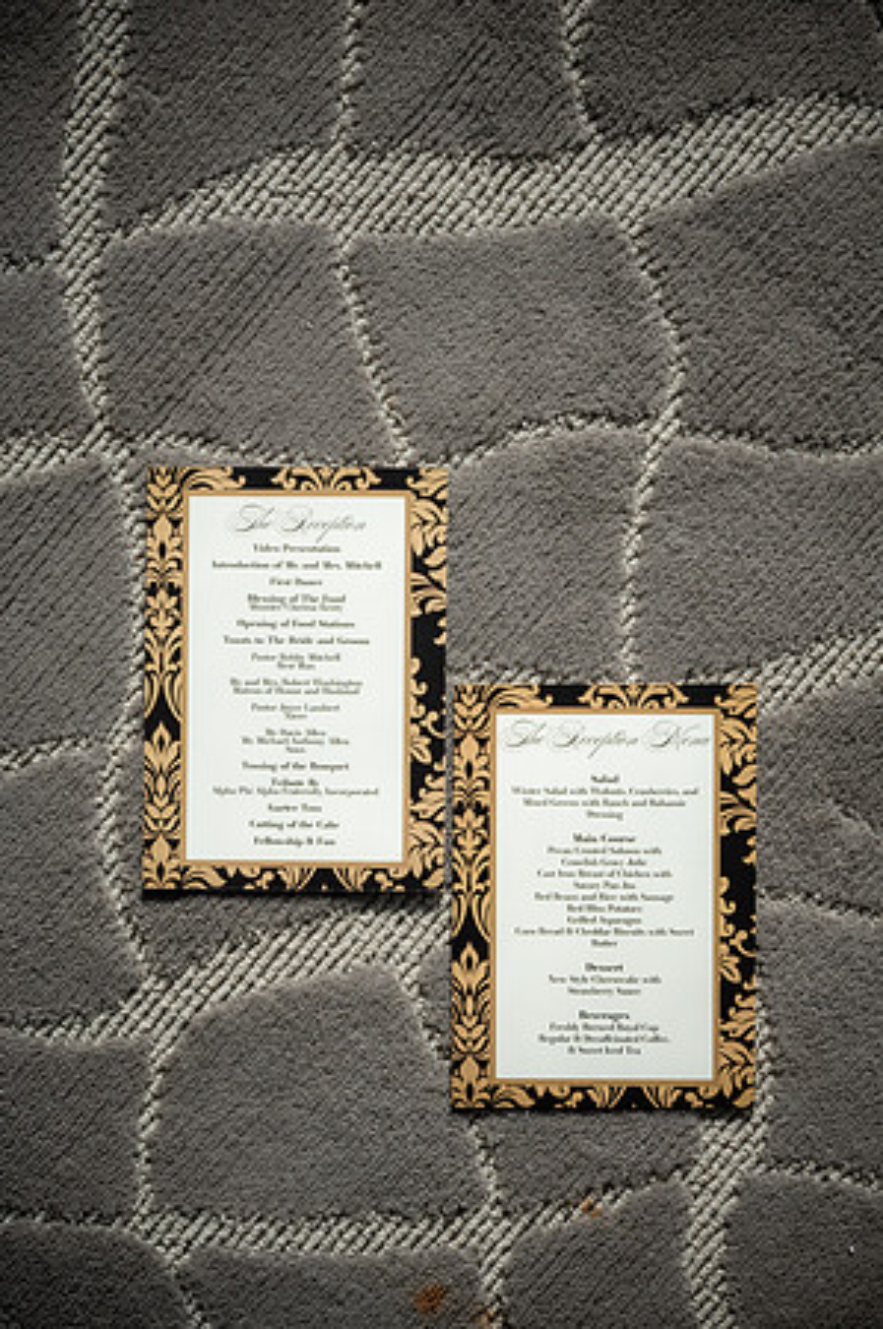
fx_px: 2581
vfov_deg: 28.9
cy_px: 664
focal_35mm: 70
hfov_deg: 19.4
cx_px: 442
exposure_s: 1/250
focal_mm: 70
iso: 200
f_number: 2.8
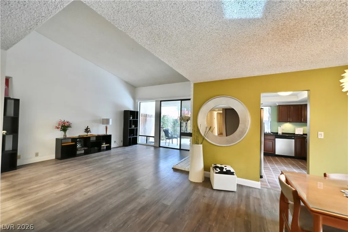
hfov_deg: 104.2
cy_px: 116
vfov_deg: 81.2
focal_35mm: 14
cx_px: 174
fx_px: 135
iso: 6400
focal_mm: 14
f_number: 14
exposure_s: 1/60
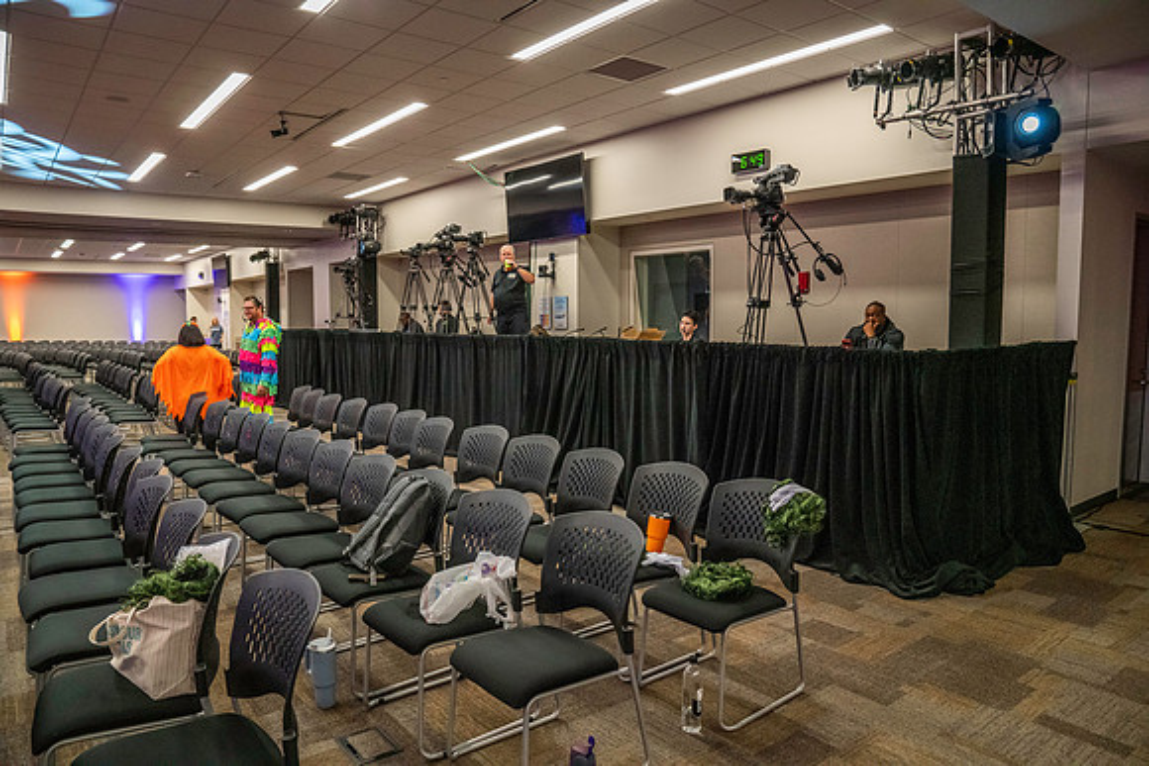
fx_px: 766
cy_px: 383
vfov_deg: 53.2
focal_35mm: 24
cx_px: 574
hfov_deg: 73.7
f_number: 4.5
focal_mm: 24
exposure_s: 1/200
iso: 10000
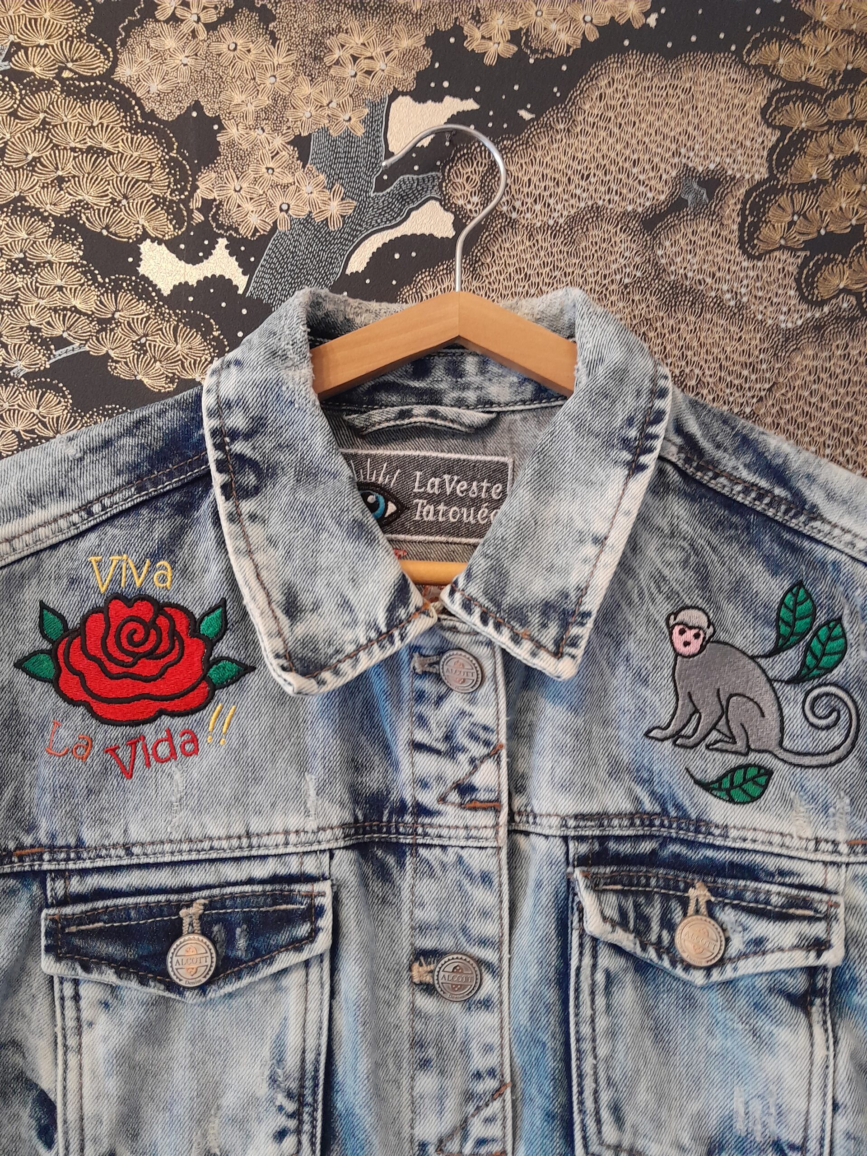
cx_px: 434
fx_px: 868
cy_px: 578
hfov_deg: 53.1
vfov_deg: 67.3
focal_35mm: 26
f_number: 1.8
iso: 400
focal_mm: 3.98
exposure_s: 1/25
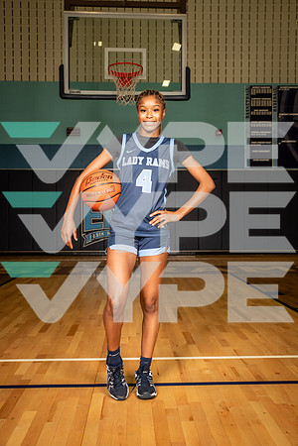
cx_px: 149
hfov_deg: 33.4
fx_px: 497
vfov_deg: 48.5
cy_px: 223
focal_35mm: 40
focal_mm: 40
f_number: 6.3
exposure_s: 1/320
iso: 640
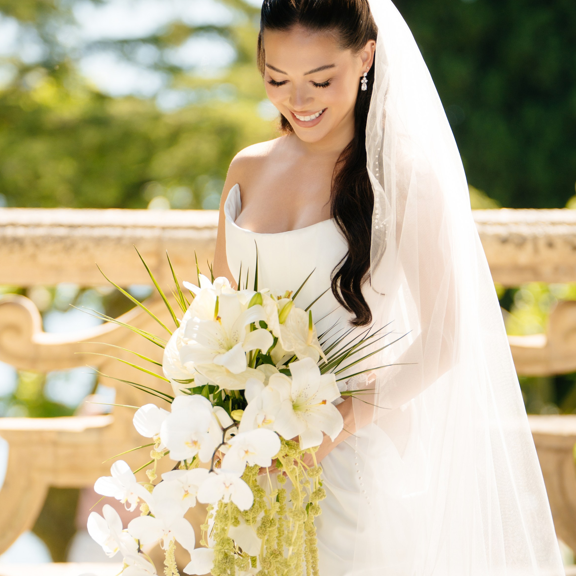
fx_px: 3238
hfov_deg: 10.2
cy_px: 379
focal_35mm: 172
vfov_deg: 10.2
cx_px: 332
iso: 200
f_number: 2.8
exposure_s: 1/1000
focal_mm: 115
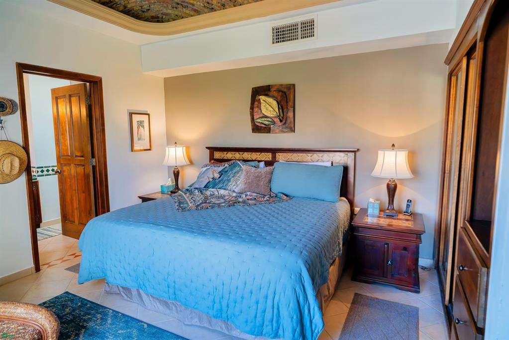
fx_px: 283
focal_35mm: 20
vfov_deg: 61.9
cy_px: 170
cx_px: 254
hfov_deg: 84.0
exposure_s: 1/60
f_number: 4.5
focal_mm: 20
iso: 640
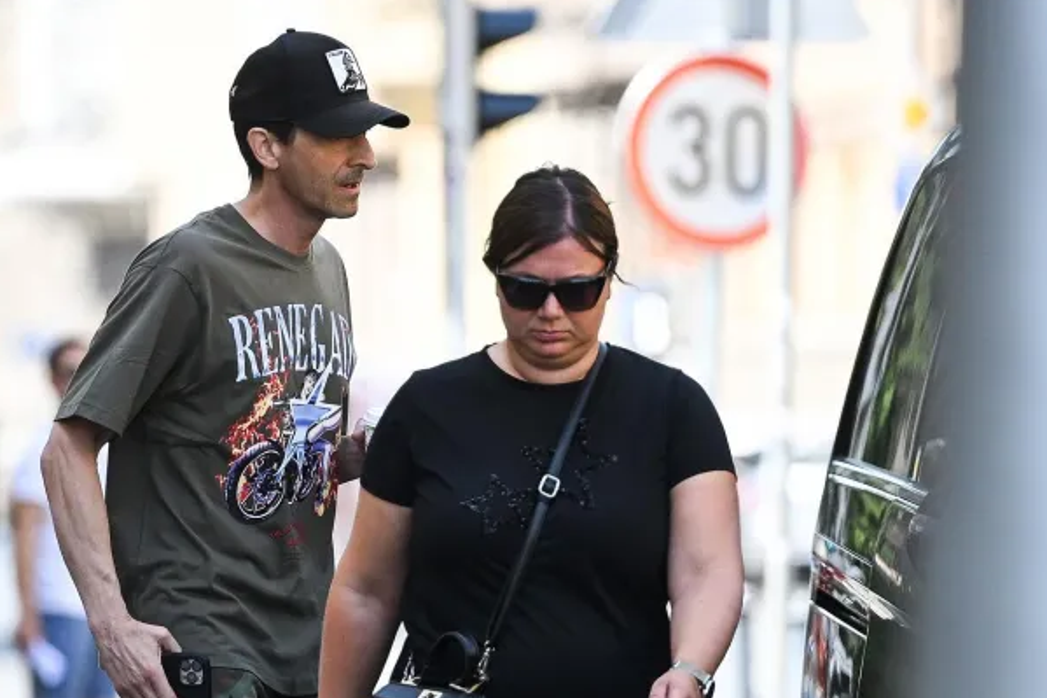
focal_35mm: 254
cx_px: 395
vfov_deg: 5.4
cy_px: 435
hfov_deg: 8.1
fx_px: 7385
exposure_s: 1/3200
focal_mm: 200
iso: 640
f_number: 2.8
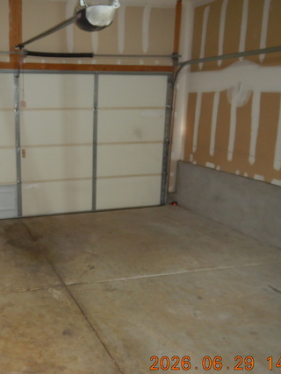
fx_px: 390
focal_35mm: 36
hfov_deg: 38.3
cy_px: 197
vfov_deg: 51.3
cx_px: 61
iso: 200
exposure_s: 1/30
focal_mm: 4.3
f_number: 2.8
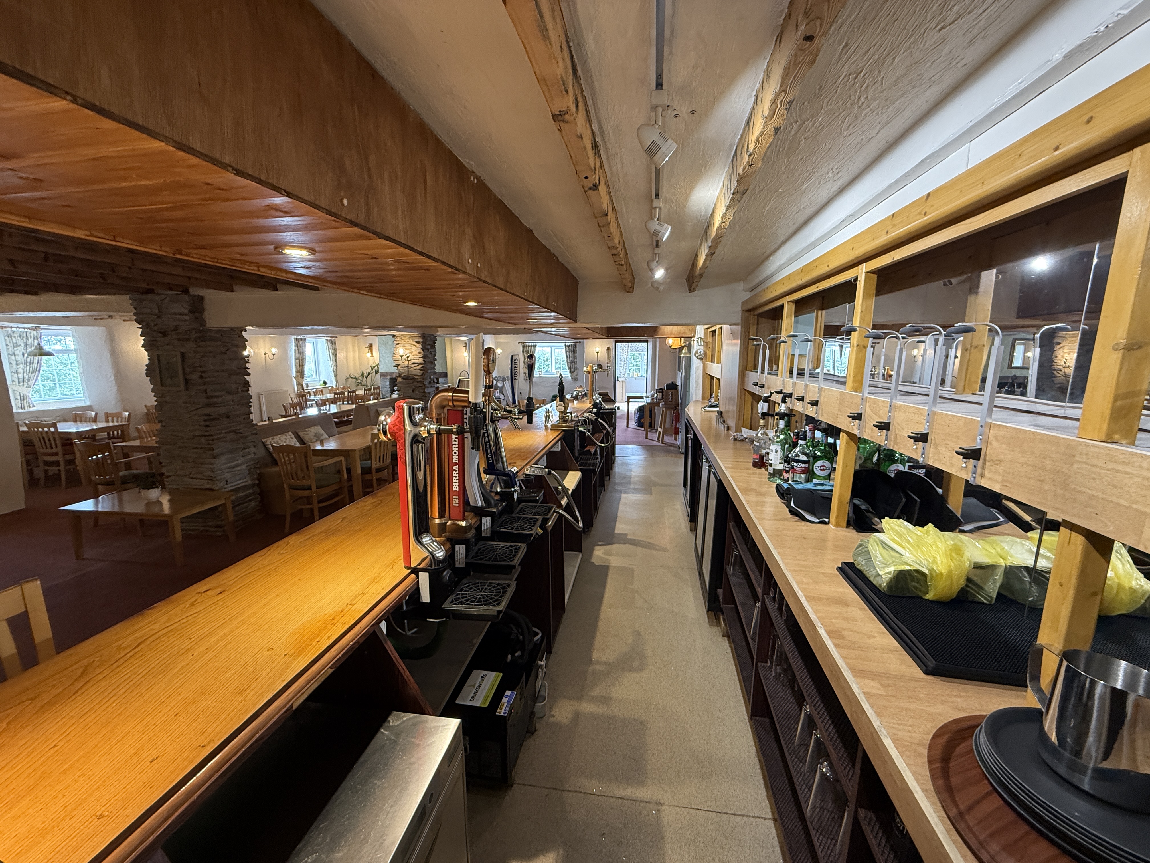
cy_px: 432
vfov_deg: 85.7
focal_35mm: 14
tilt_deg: -9.9
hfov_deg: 102.1
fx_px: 465
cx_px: 575
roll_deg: +0.1
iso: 250
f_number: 2.2
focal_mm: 2.22
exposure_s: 1/50
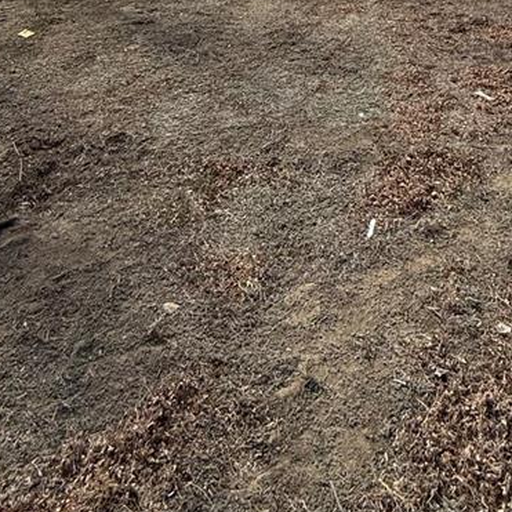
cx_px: 341
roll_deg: +0.0
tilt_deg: +0.4
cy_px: -188
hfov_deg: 41.3
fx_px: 669
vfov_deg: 30.6
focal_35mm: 40
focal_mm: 2.22
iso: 50
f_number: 2.2
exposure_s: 1/3663
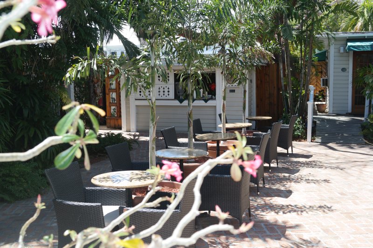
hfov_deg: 45.4
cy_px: 124
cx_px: 186
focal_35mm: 43
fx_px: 445
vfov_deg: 31.2
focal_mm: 28
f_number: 5.6
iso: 100
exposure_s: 1/125
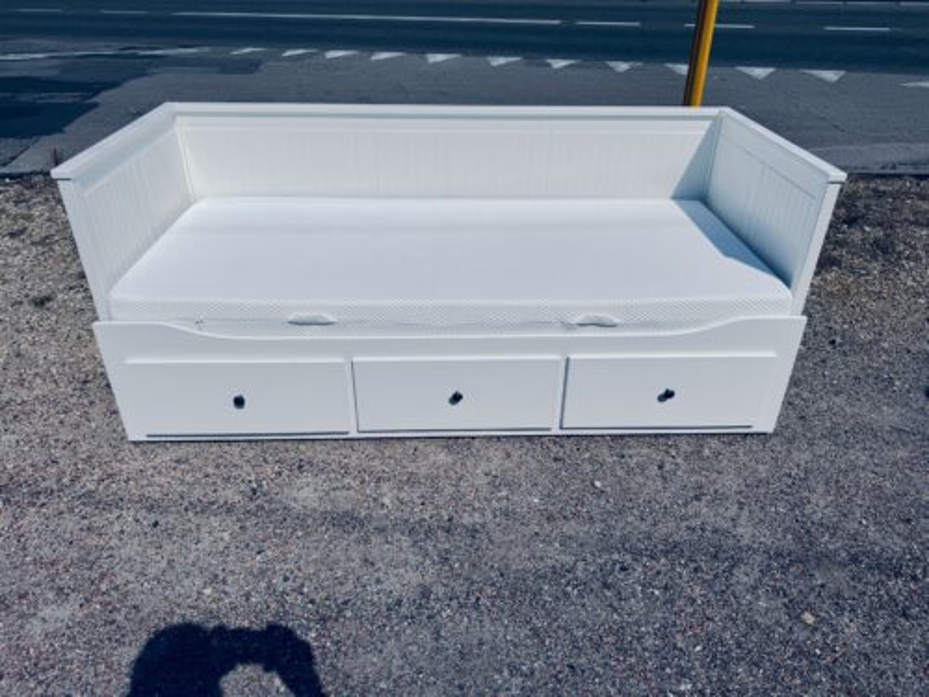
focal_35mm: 24
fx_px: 644
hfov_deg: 71.6
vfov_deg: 56.8
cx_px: 464
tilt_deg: -28.6
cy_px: 348
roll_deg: +0.0
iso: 64
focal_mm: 6.76
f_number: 1.78
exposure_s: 1/20000
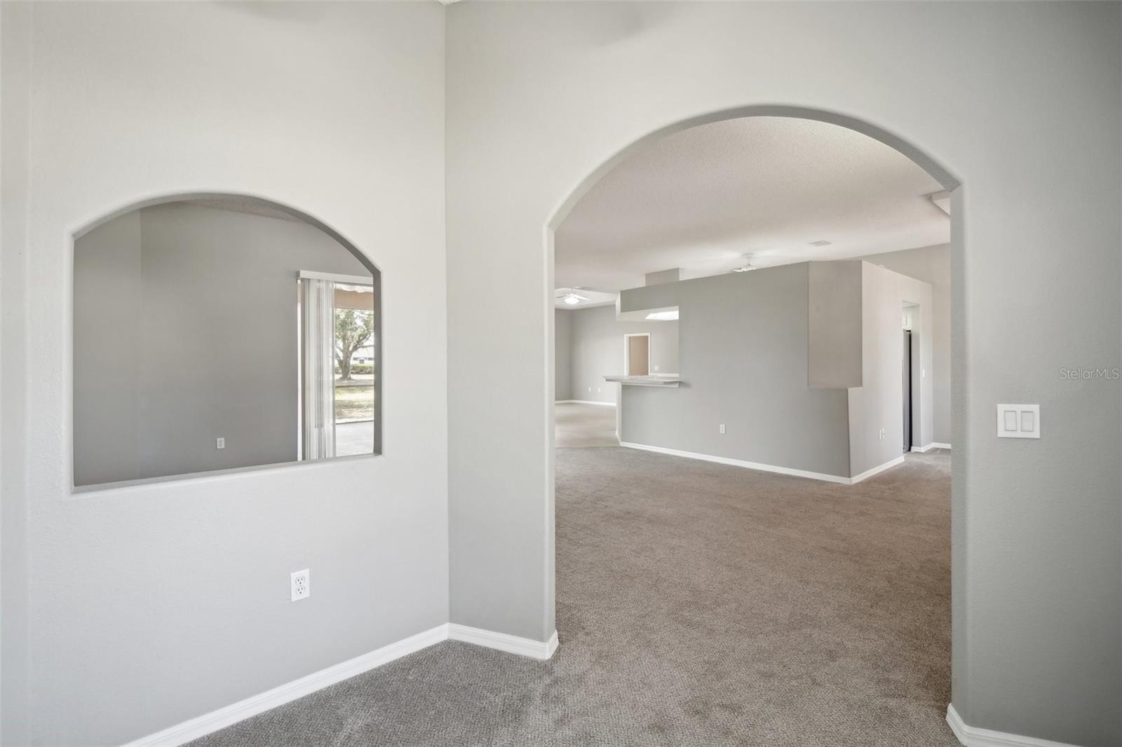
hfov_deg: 100.4
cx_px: 561
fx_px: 467
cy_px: 374
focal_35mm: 15
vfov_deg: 77.3
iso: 400
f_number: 4.5
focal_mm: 10
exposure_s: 1/60
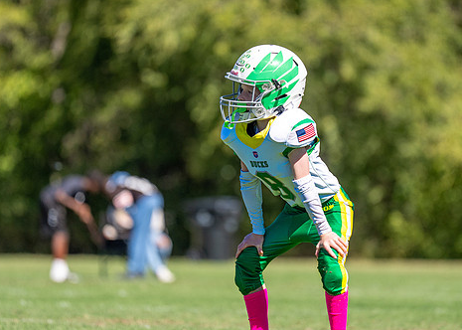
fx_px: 4749
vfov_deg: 4.0
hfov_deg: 5.6
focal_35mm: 362
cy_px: 160
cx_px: 264
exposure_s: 1/4000
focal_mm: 200
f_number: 2.8
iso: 160
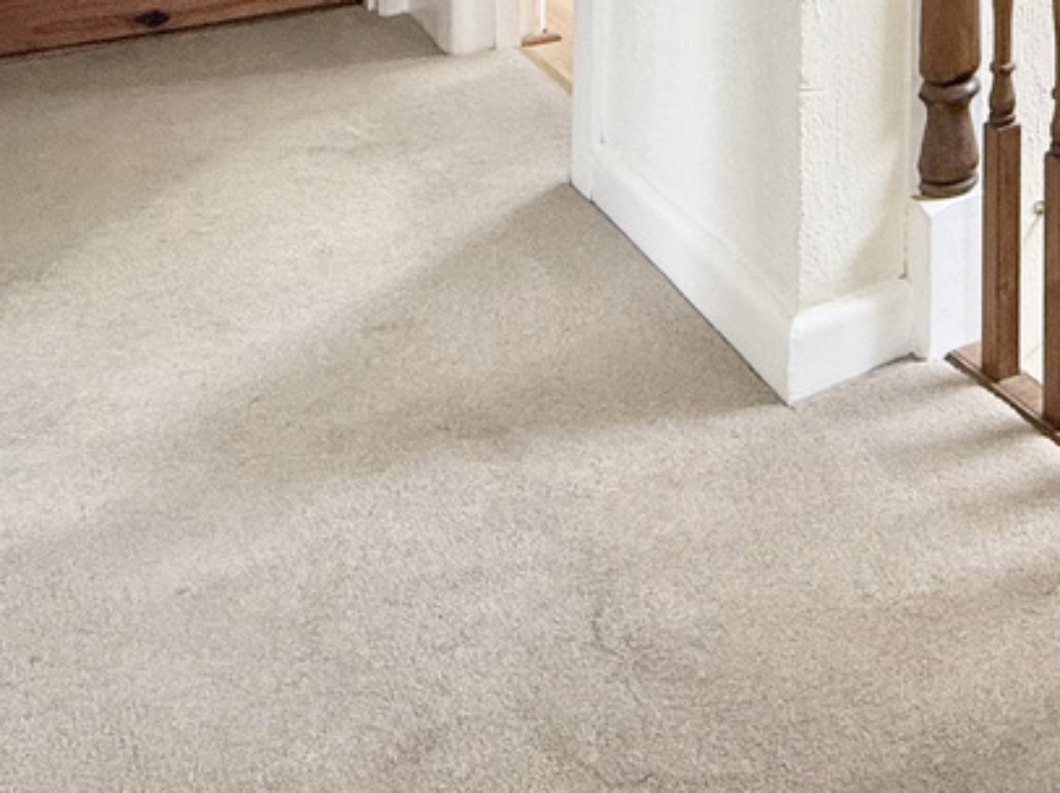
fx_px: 1408
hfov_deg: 35.0
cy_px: -423
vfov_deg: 24.1
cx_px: 1184
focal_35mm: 46
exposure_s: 1/99
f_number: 2.2
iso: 125
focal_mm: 2.22
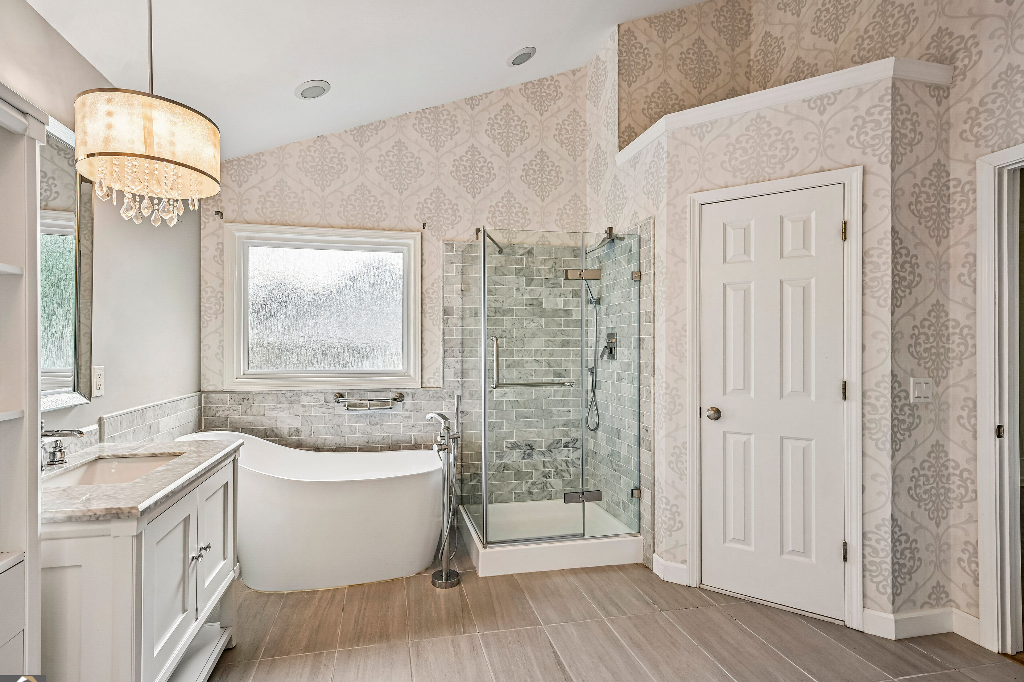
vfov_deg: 70.4
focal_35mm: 17
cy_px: 349
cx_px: 481
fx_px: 483
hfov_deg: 93.2
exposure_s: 1/15
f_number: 8
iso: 100
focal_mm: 16
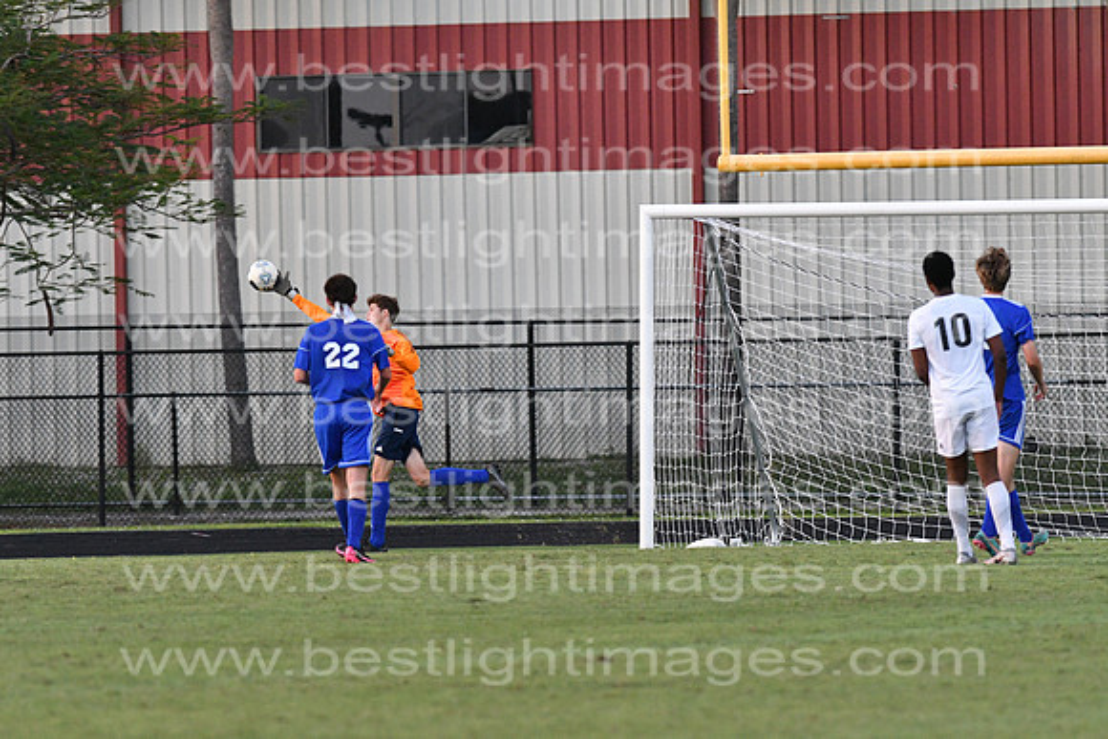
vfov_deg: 3.1
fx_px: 13853
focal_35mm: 450
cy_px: 370
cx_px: 554
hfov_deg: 4.6
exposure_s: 1/1000
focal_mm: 300
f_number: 4.5
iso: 4000
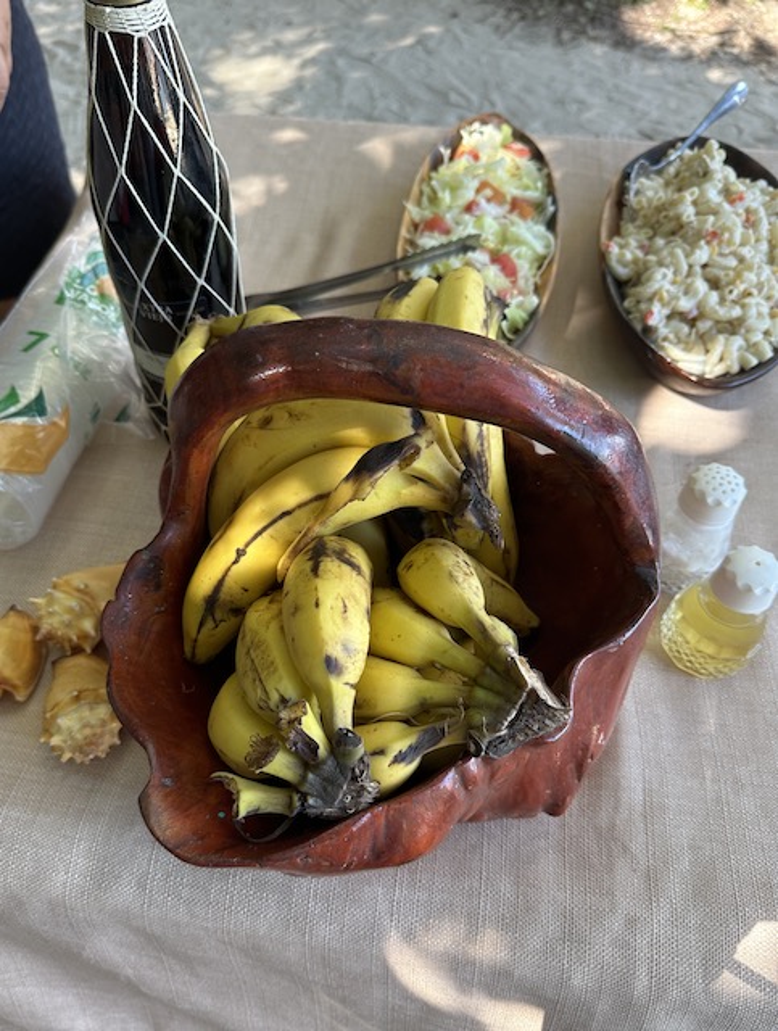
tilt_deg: -52.5
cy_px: 516
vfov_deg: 71.5
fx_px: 716
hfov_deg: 57.0
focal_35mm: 24
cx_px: 389
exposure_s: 1/121
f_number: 1.78
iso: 80
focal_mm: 6.86
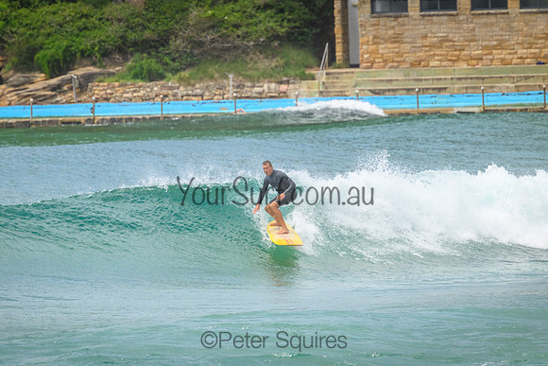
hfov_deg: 2.6
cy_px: 183
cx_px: 274
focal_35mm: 800
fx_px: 12180
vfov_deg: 1.7
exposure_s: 1/3200
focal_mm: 800
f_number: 11
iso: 1800
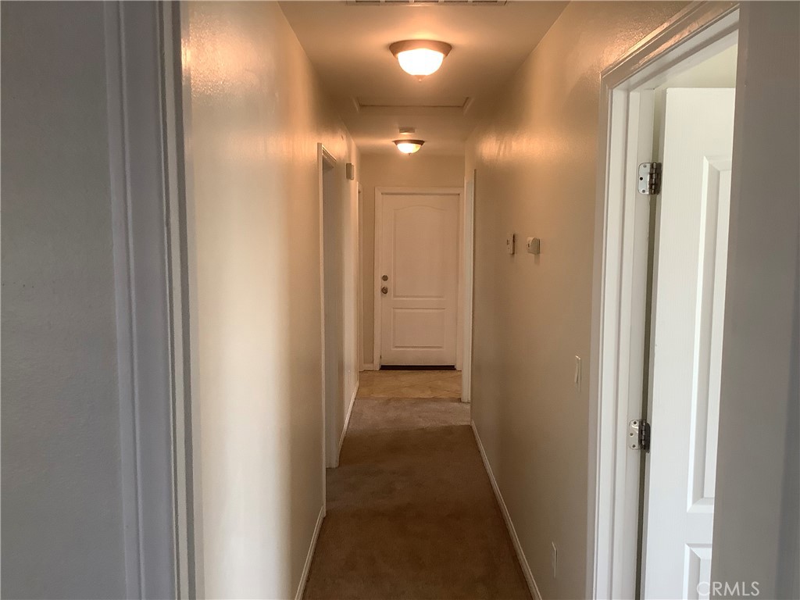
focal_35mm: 31
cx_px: 400
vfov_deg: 45.4
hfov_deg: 58.4
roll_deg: +1.4
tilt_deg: -7.5
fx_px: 716
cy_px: 300
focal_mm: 3.3
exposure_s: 1/60
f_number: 2.4
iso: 125
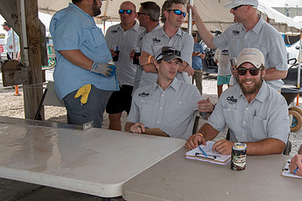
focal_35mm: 42
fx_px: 352
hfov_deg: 44.4
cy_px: 92
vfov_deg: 31.9
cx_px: 237
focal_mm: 25
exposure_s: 1/160
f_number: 6.3
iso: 250
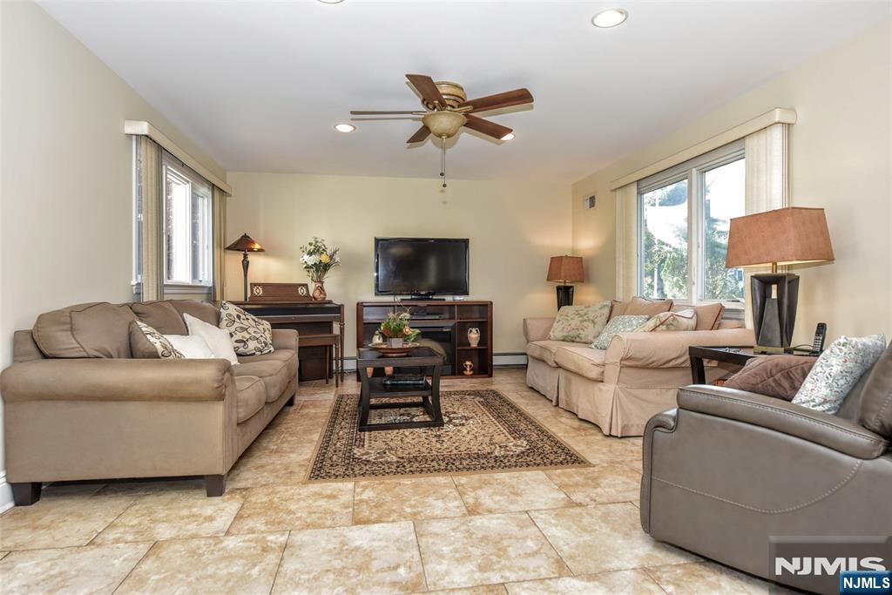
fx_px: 471
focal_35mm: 19
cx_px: 446
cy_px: 298
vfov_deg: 64.6
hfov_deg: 86.9
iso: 800
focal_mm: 19
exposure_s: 1/80
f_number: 4.5
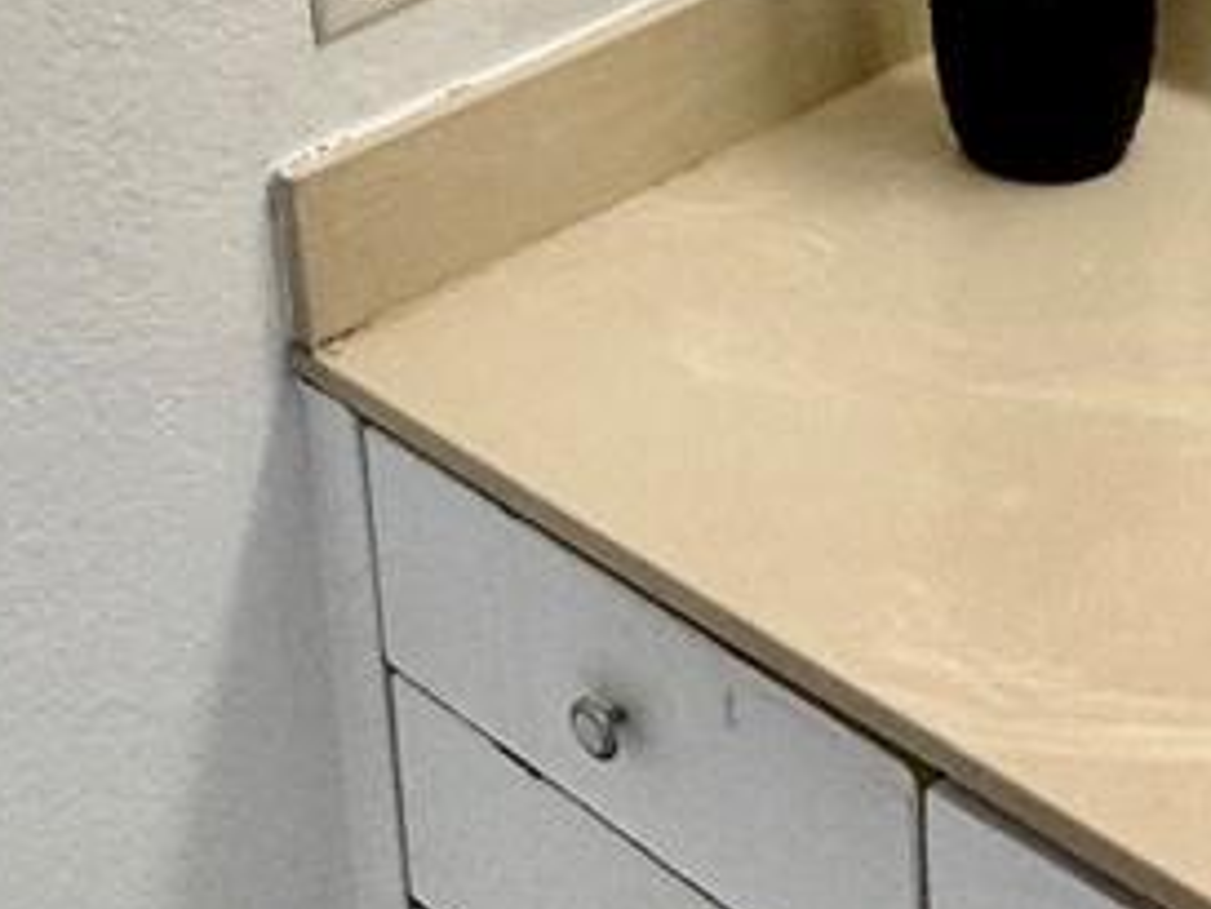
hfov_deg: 23.6
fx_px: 2870
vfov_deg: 17.1
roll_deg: +6.1
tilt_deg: -19.7
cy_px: -204
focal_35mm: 82
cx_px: 293
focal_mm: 2.22
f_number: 2.2
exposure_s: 1/120
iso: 125
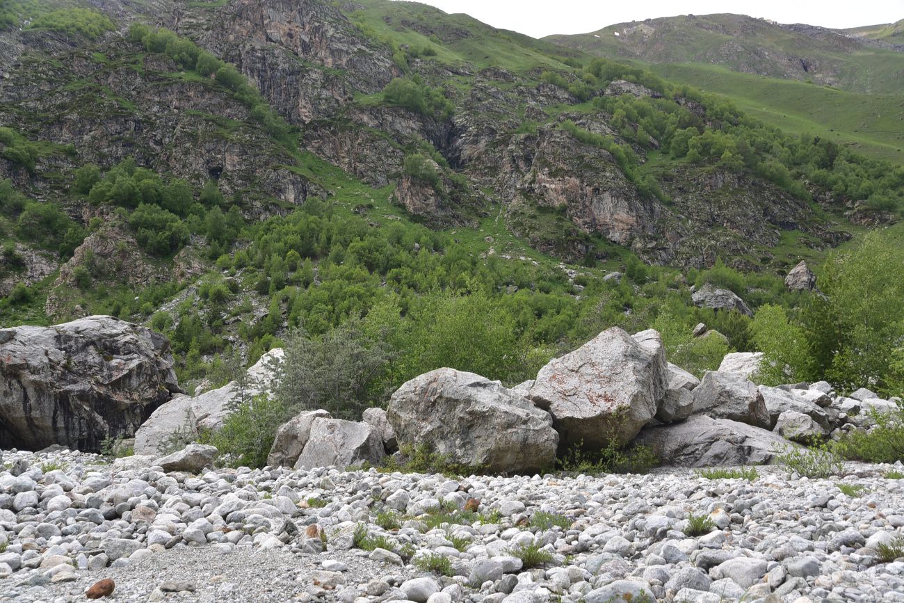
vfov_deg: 41.1
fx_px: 804
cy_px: 302
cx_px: 452
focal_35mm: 32
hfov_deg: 58.7
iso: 160
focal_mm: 32
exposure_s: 1/125
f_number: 9
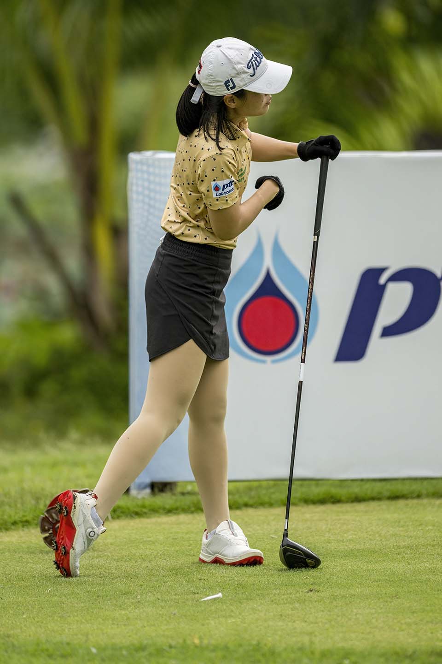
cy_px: 332
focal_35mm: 400
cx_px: 221
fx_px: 7366
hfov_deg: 3.4
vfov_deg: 5.2
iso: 800
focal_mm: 400
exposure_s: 1/5000
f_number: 3.5
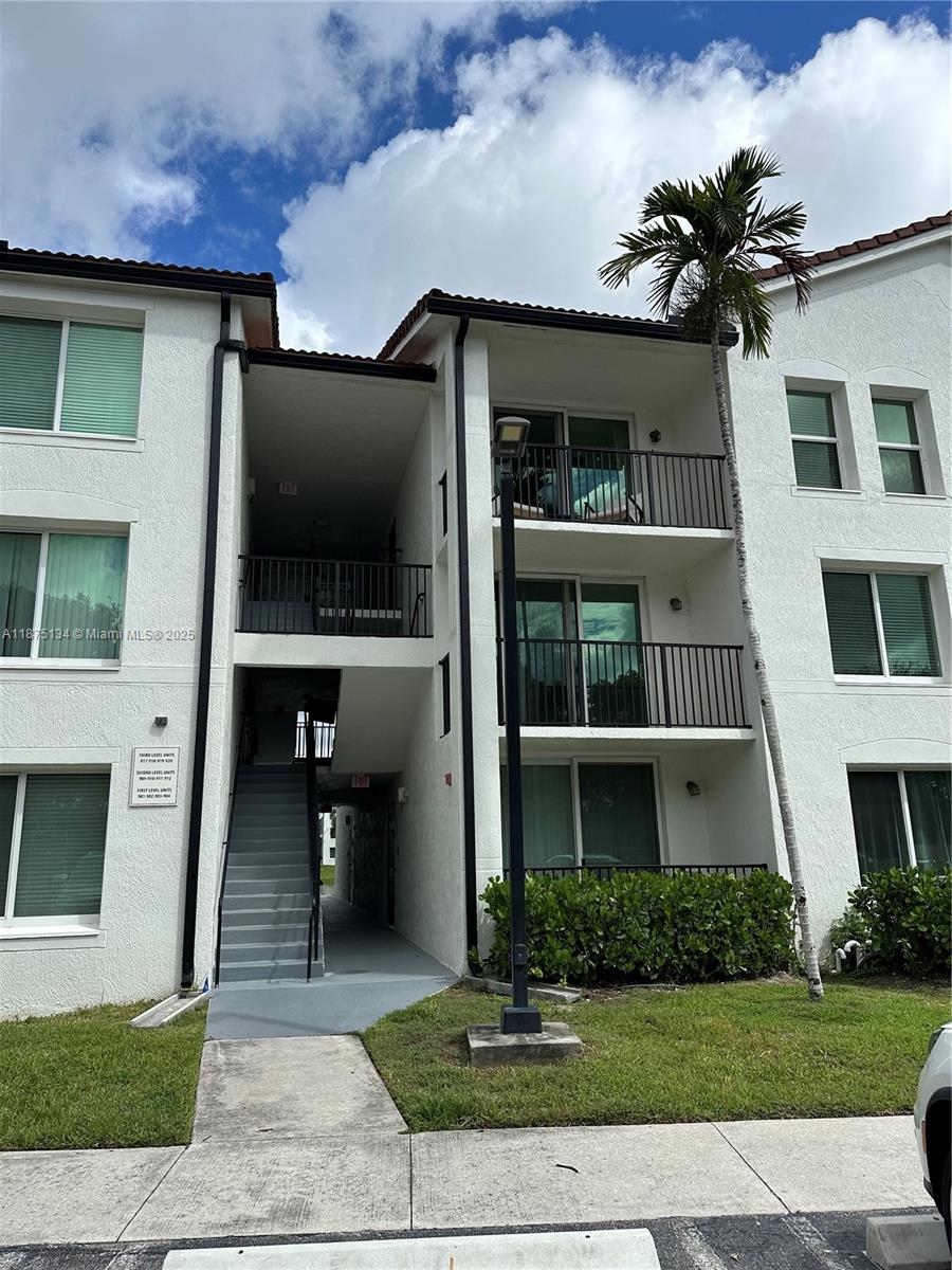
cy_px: 635
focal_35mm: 24
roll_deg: -0.1
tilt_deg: +14.7
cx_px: 476
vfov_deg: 71.6
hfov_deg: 56.8
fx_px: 880
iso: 80
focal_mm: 6.86
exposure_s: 1/5263
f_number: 1.78
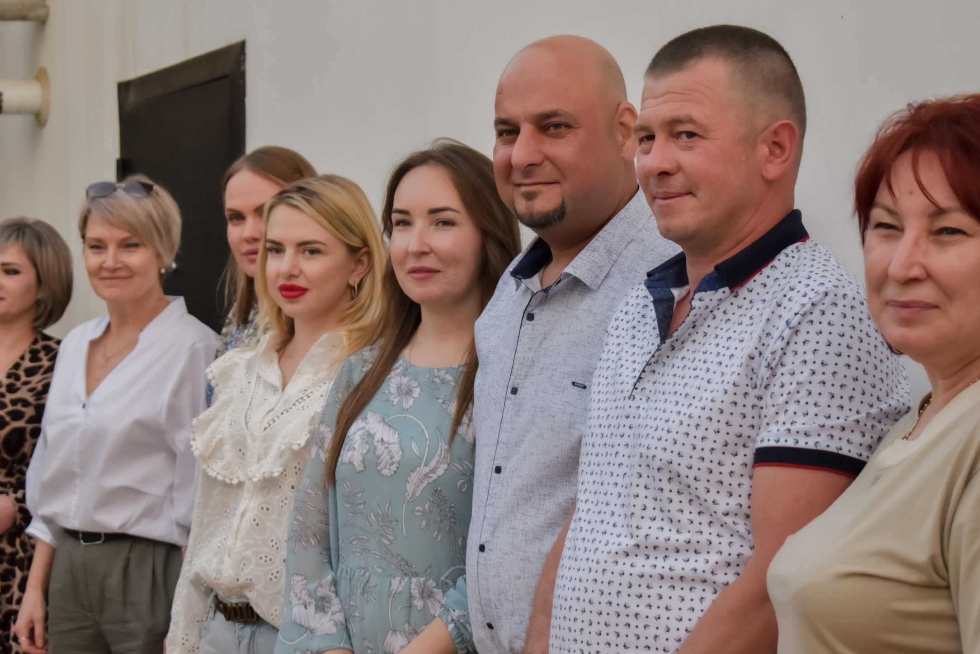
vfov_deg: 16.1
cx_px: 485
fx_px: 2314
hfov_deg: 23.9
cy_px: 307
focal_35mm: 85
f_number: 5.3
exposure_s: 1/200
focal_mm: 48
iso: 800
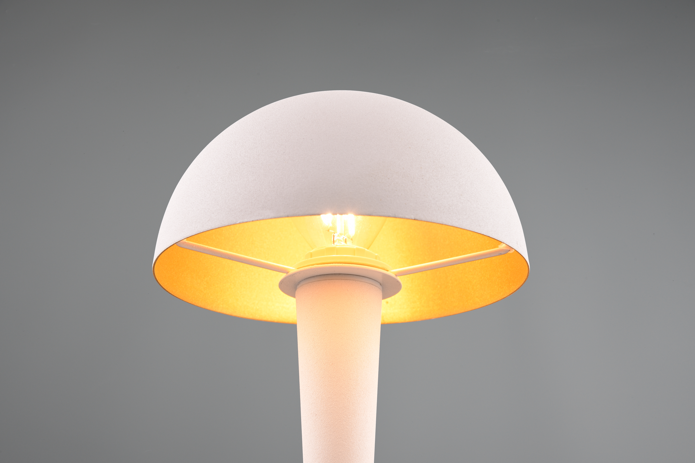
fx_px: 1119
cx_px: 348
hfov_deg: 34.5
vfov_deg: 23.4
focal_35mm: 58
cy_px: 232
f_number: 11
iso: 100
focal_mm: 58
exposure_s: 1/8
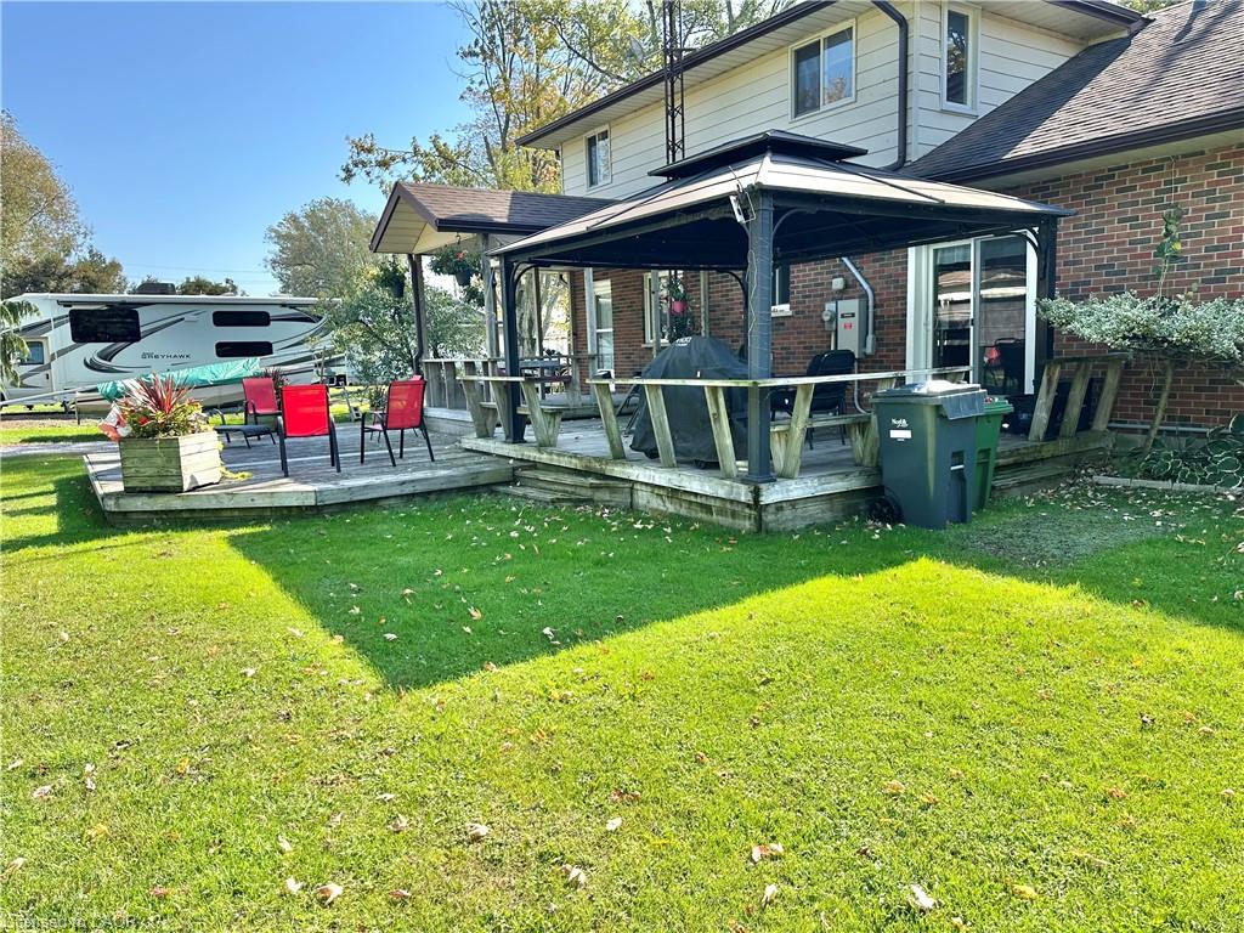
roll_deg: +2.6
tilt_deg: -7.6
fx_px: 862
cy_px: 466
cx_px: 622
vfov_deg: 56.8
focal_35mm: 24
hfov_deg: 71.6
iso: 80
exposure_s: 1/1227
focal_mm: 6.86
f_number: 1.78
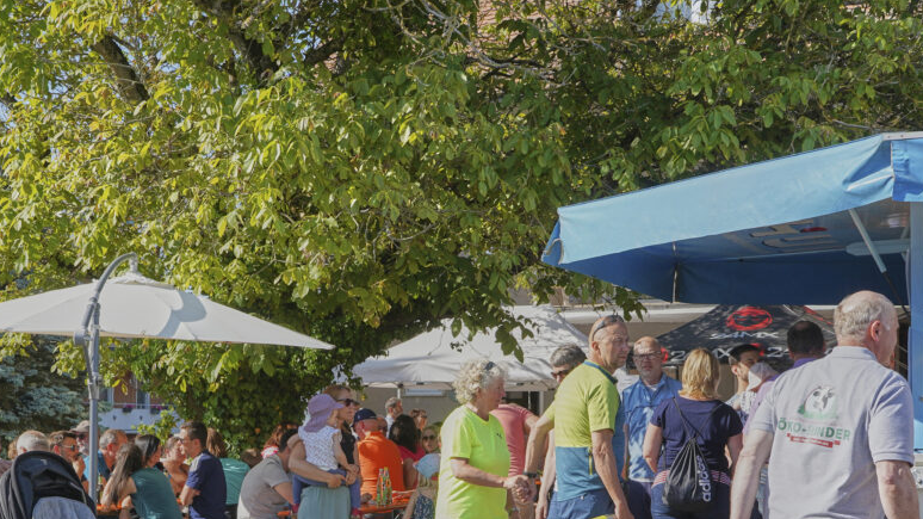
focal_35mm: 65
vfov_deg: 18.3
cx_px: 374
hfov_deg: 32.3
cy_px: 446
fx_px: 1590
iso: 200
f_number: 9
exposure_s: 1/250
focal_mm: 40
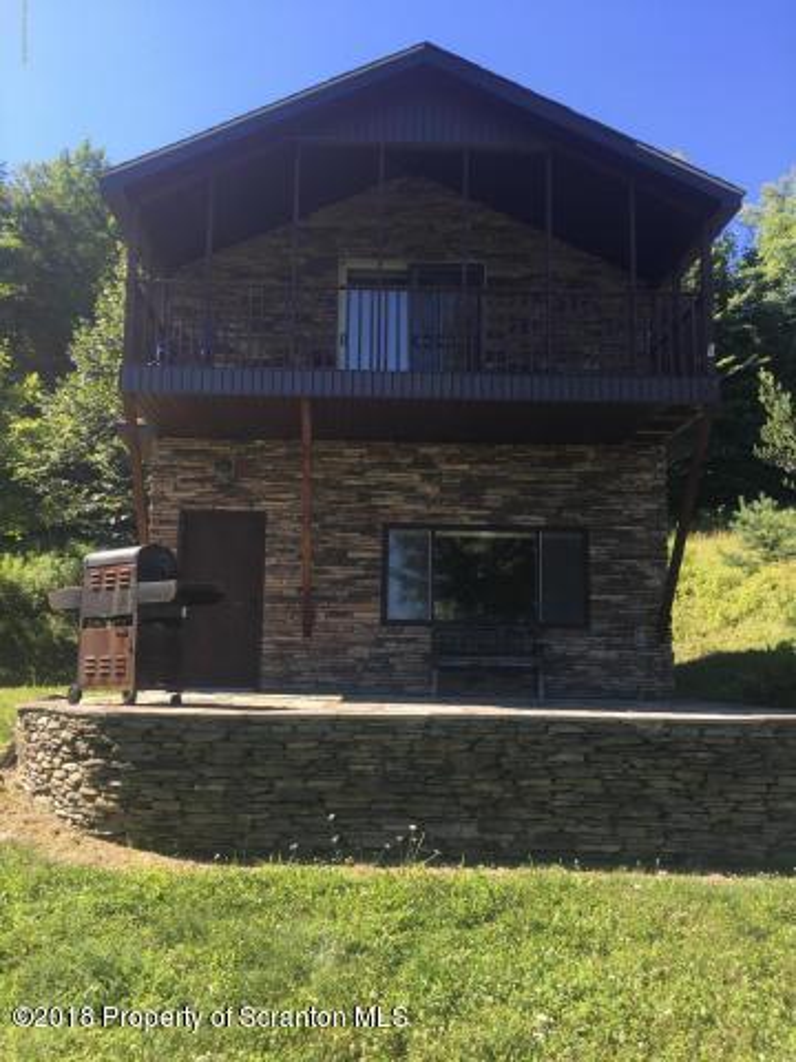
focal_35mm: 29
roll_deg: -0.3
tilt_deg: +8.9
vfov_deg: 61.7
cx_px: 398
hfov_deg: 48.2
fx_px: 889
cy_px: 531
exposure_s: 1/392
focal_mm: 4.15
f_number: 2.2
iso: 25
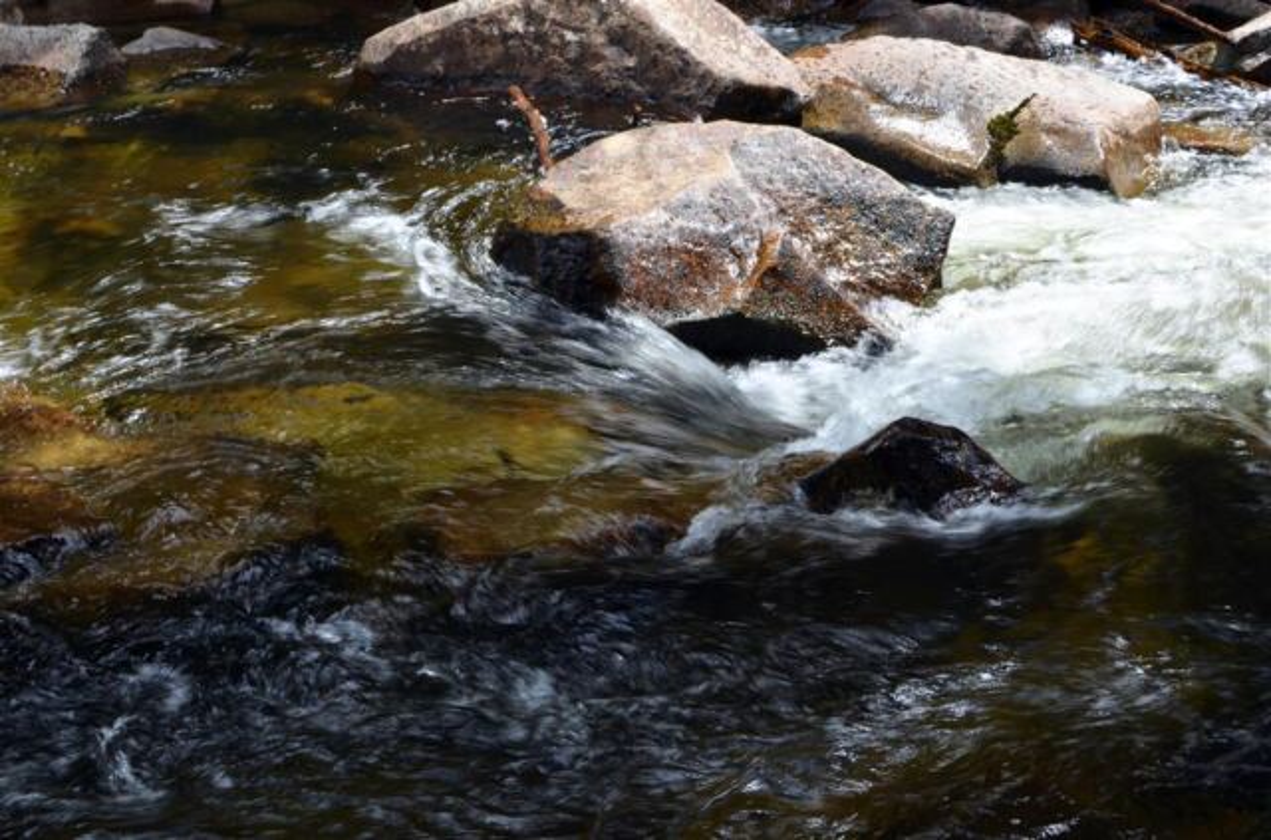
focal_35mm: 52
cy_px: 420
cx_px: 636
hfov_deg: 37.9
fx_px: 1849
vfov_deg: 25.6
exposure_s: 1/30
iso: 100
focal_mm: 35
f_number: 13
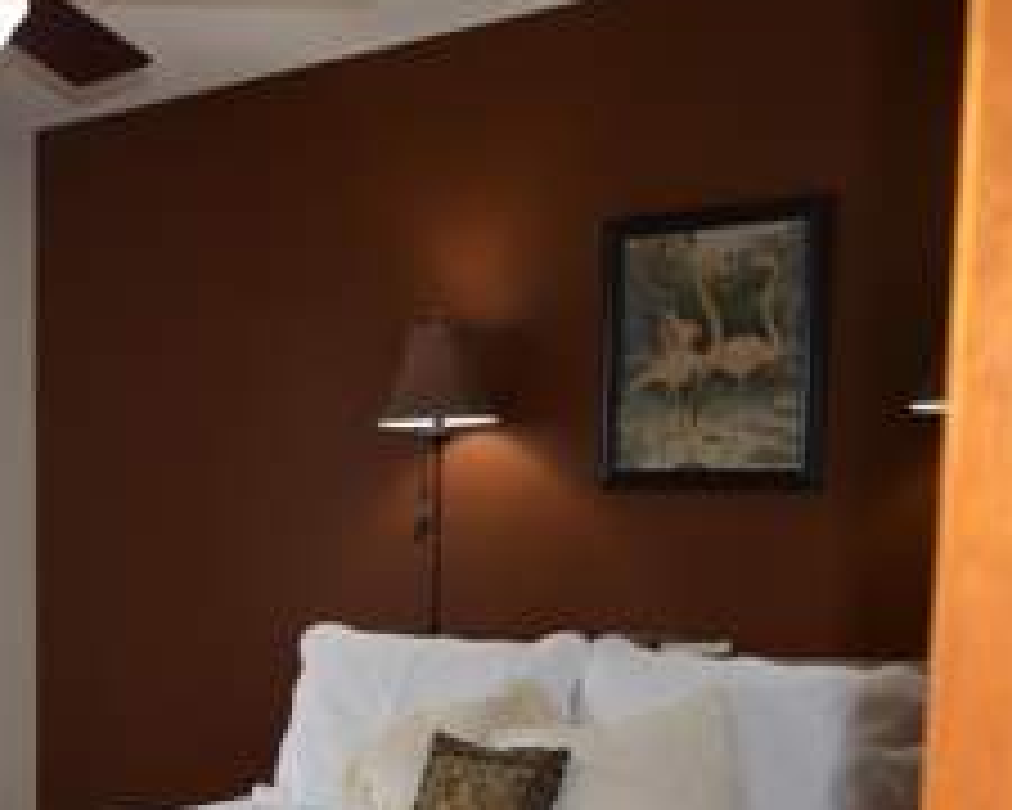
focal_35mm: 54
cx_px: -18
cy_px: 673
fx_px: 1617
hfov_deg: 31.9
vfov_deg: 27.4
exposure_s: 1/80
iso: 400
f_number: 3.5
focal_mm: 18
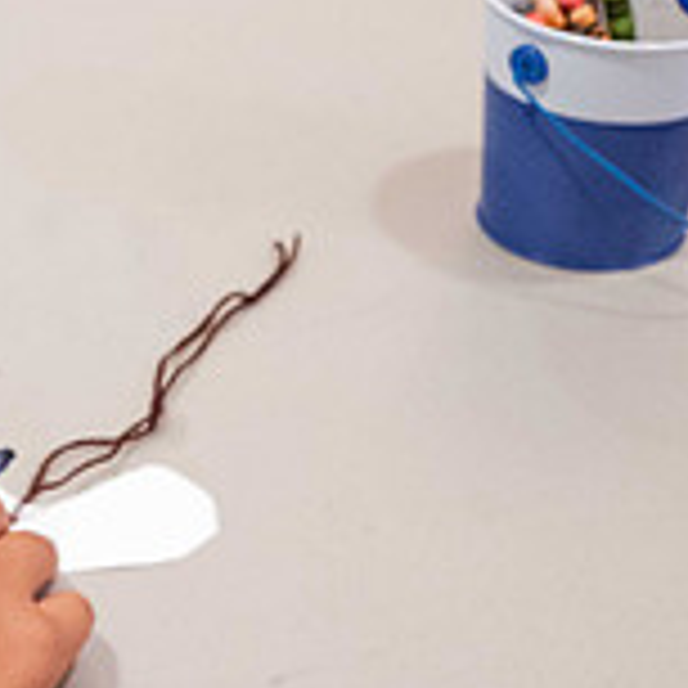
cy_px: 427
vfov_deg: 15.1
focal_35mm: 115
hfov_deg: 13.9
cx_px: -433
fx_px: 2586
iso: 6400
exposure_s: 1/125
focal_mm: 35
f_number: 5.6
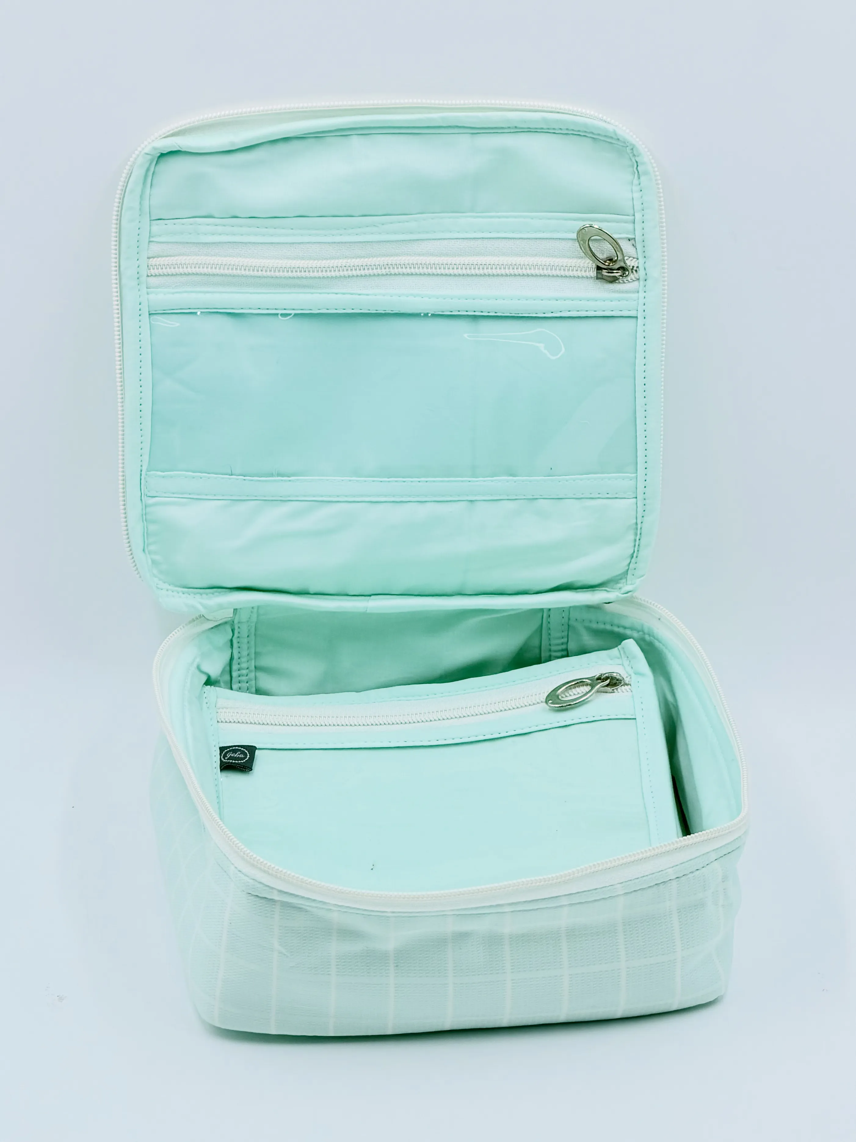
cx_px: 428
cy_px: 571
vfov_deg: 19.6
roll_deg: -1.0
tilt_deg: -25.2
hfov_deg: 14.8
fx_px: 3297
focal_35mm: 100
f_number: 2.8
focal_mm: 16.89
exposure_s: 1/271
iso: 50
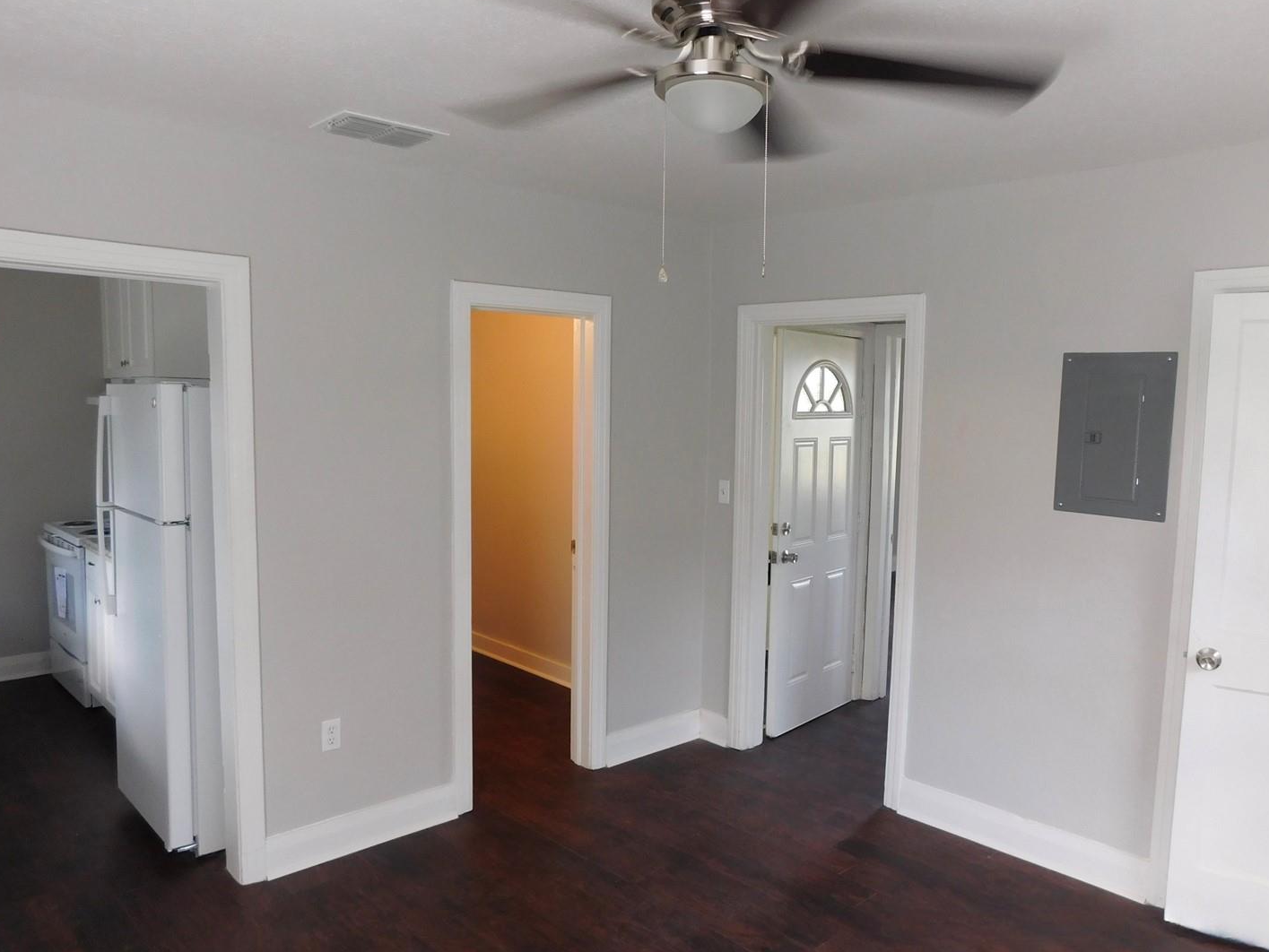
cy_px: 501
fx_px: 953
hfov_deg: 67.2
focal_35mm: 26
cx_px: 693
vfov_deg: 53.1
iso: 140
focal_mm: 4
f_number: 3
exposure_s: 1/30
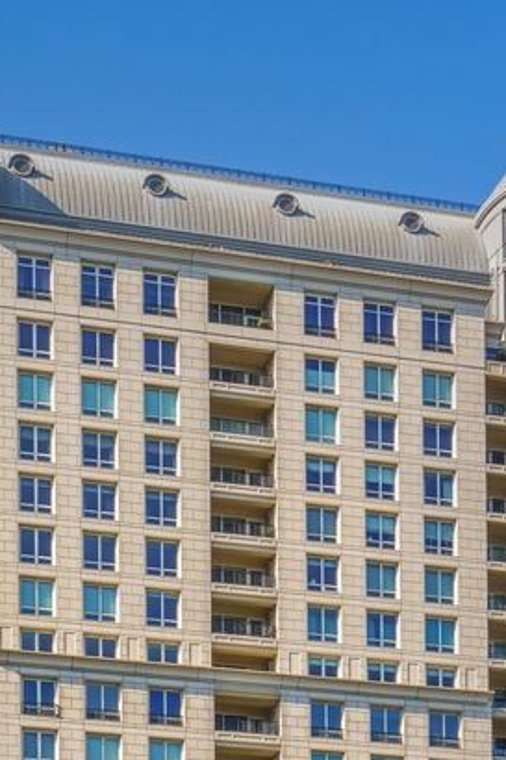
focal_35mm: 79
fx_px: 1667
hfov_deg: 17.2
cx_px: 122
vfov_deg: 25.4
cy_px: 575
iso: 320
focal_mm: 30
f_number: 8
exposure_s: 1/400
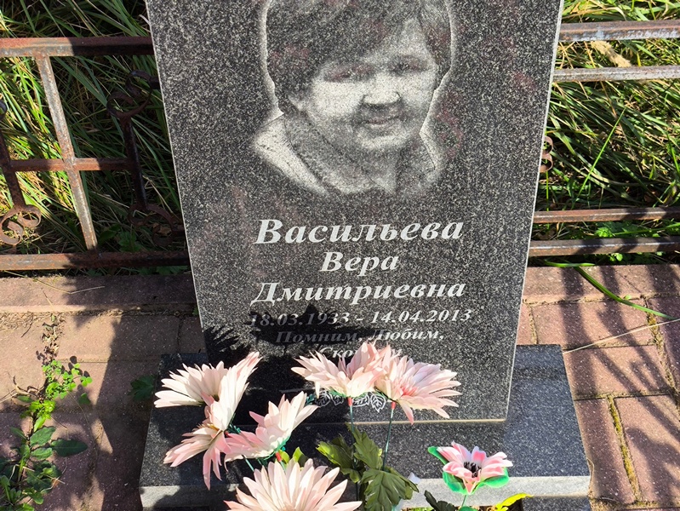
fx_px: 983
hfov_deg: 38.2
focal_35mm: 50
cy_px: 256
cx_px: 340
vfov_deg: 29.1
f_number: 1.7
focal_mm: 4.71
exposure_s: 1/754
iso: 50
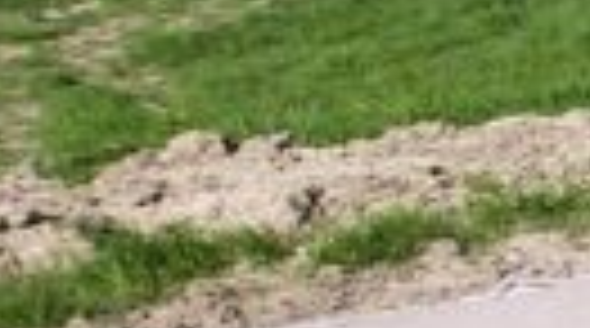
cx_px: 2112
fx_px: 1733
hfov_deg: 9.3
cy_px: 27
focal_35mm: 111
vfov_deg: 10.8
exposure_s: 1/1096
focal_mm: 1.74
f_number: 2.2
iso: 32
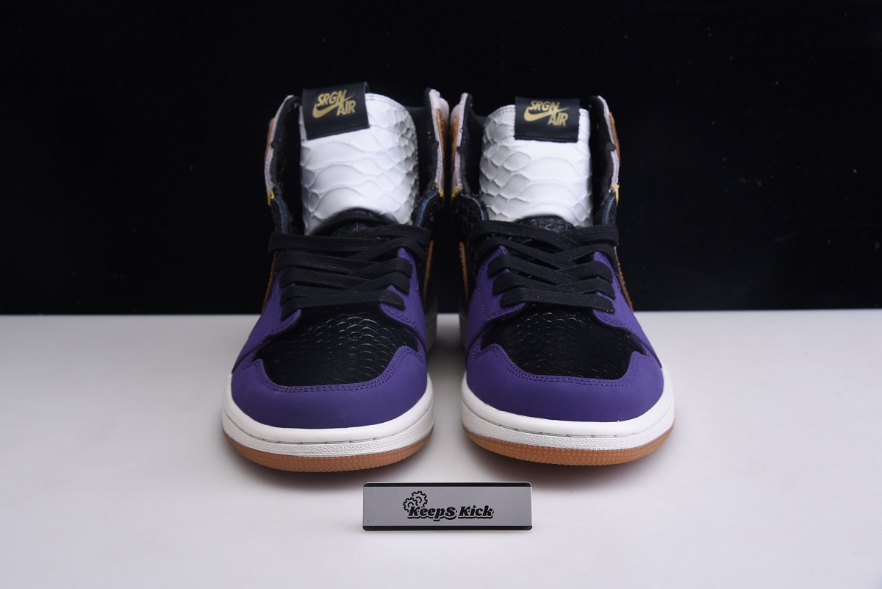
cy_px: 294
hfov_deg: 30.9
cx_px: 441
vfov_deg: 20.9
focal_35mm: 65
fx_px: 1593
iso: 100
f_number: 13
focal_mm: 65
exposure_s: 1/125
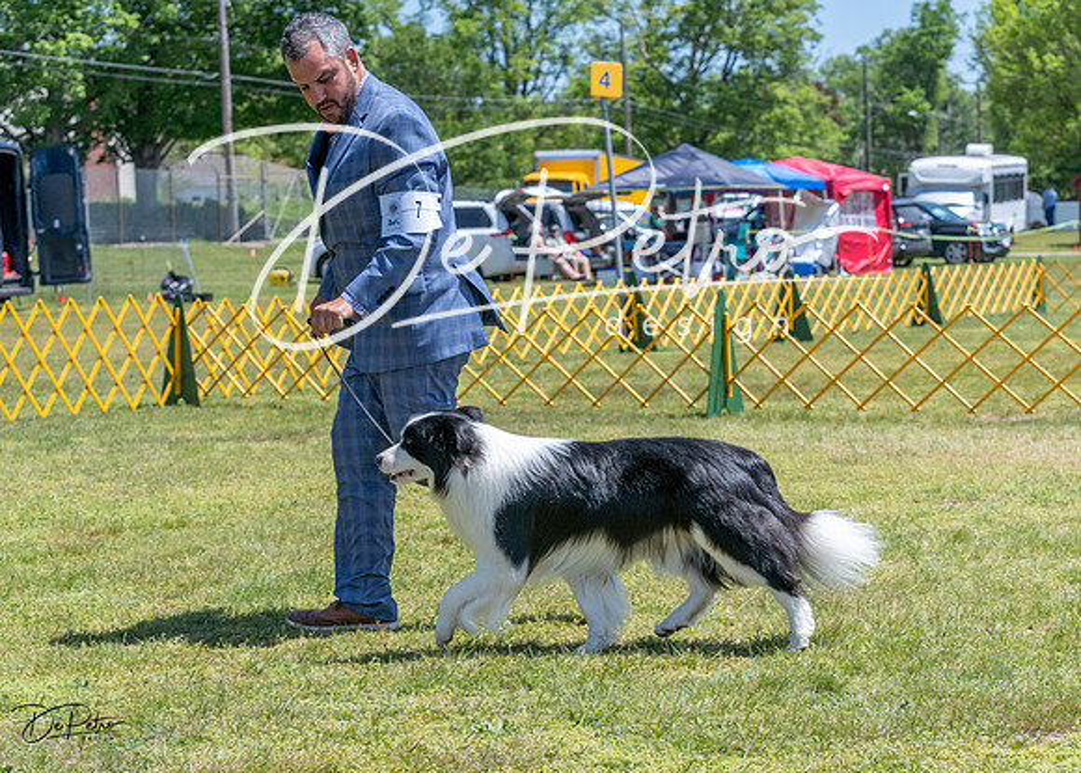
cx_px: 615
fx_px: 2456
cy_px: 409
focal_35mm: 80
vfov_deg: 17.9
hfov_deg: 24.8
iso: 800
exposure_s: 1/2500
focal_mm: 70
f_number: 6.3
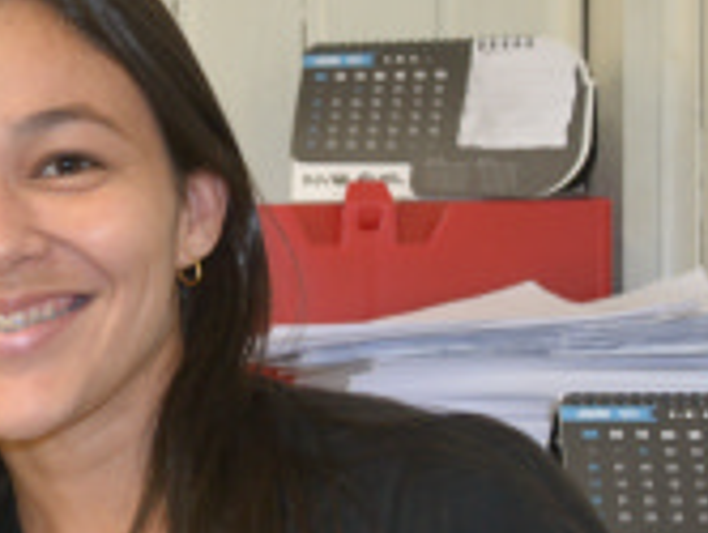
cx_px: -226
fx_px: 2754
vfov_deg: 11.0
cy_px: 497
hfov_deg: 14.0
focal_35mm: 134
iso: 1400
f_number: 4
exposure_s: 1/60
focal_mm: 31
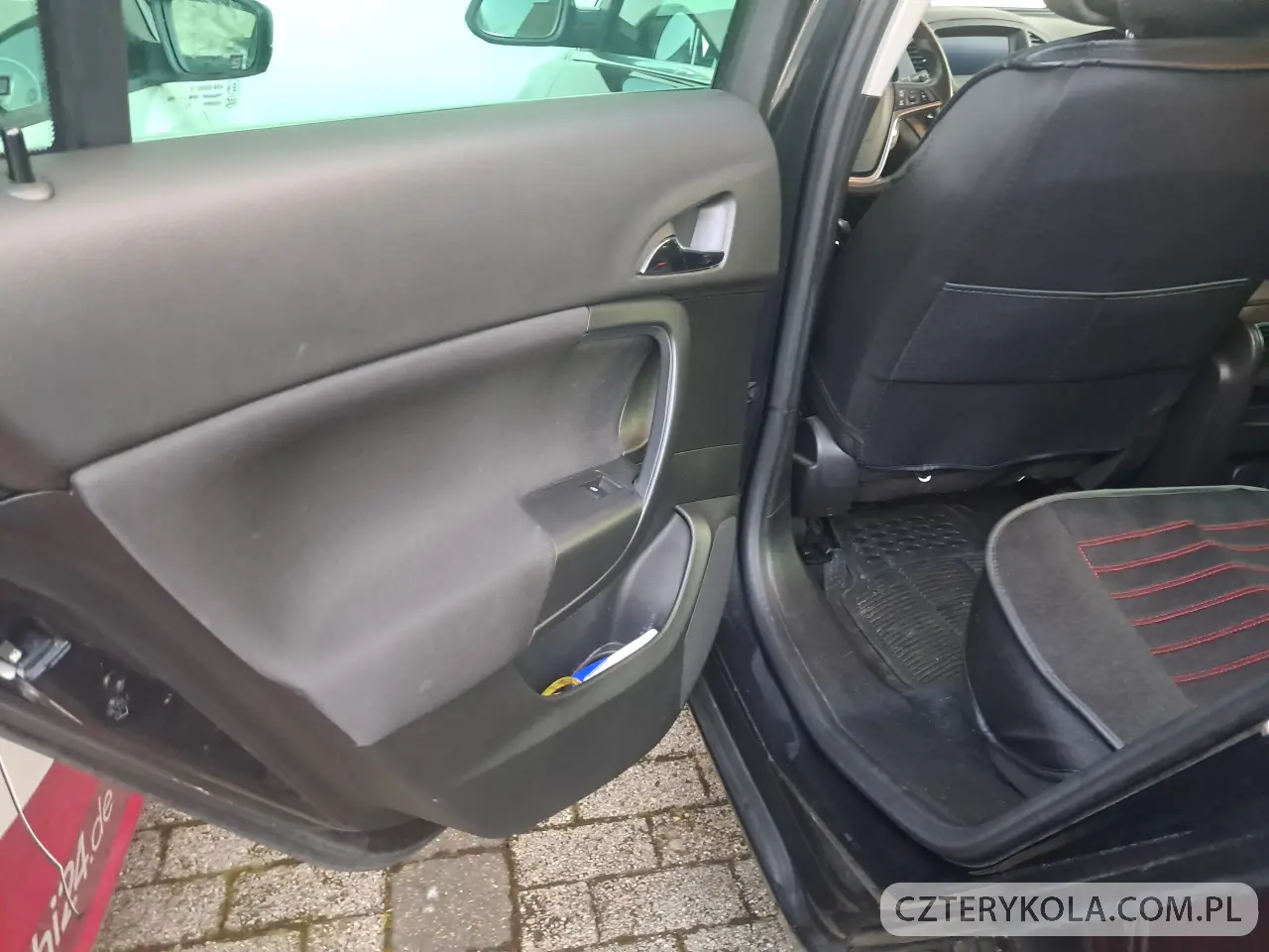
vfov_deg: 51.4
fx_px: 990
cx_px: 634
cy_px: 476
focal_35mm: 27
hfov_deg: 65.3
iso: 640
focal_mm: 4
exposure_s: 1/25
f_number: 1.8
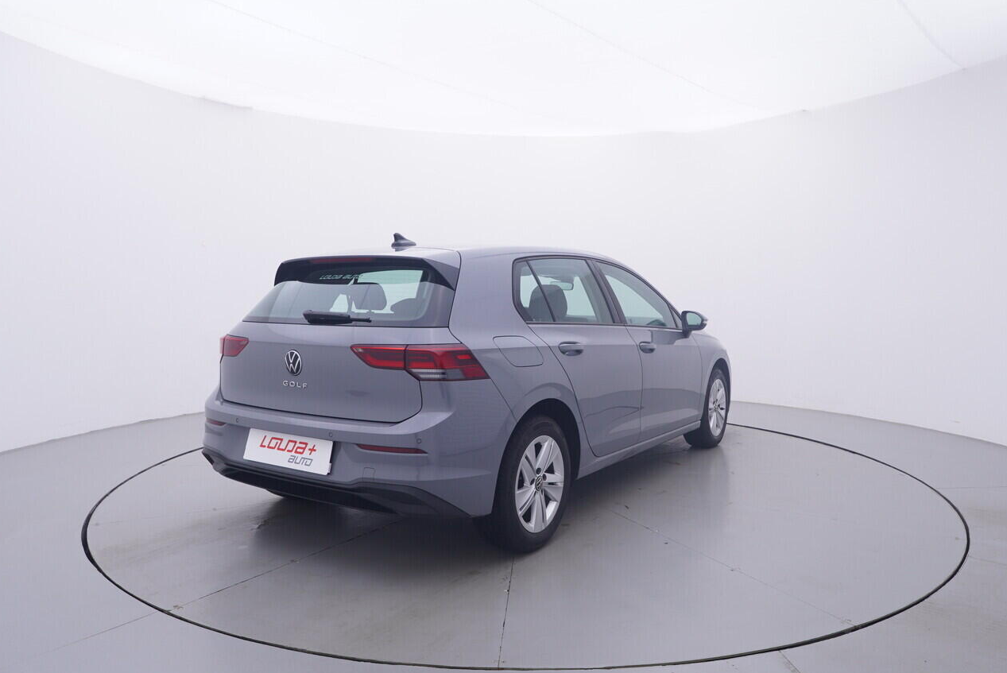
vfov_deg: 50.4
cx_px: 523
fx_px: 716
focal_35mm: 26
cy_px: 329
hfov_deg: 70.2
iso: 200
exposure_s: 1/80
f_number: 5
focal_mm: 15
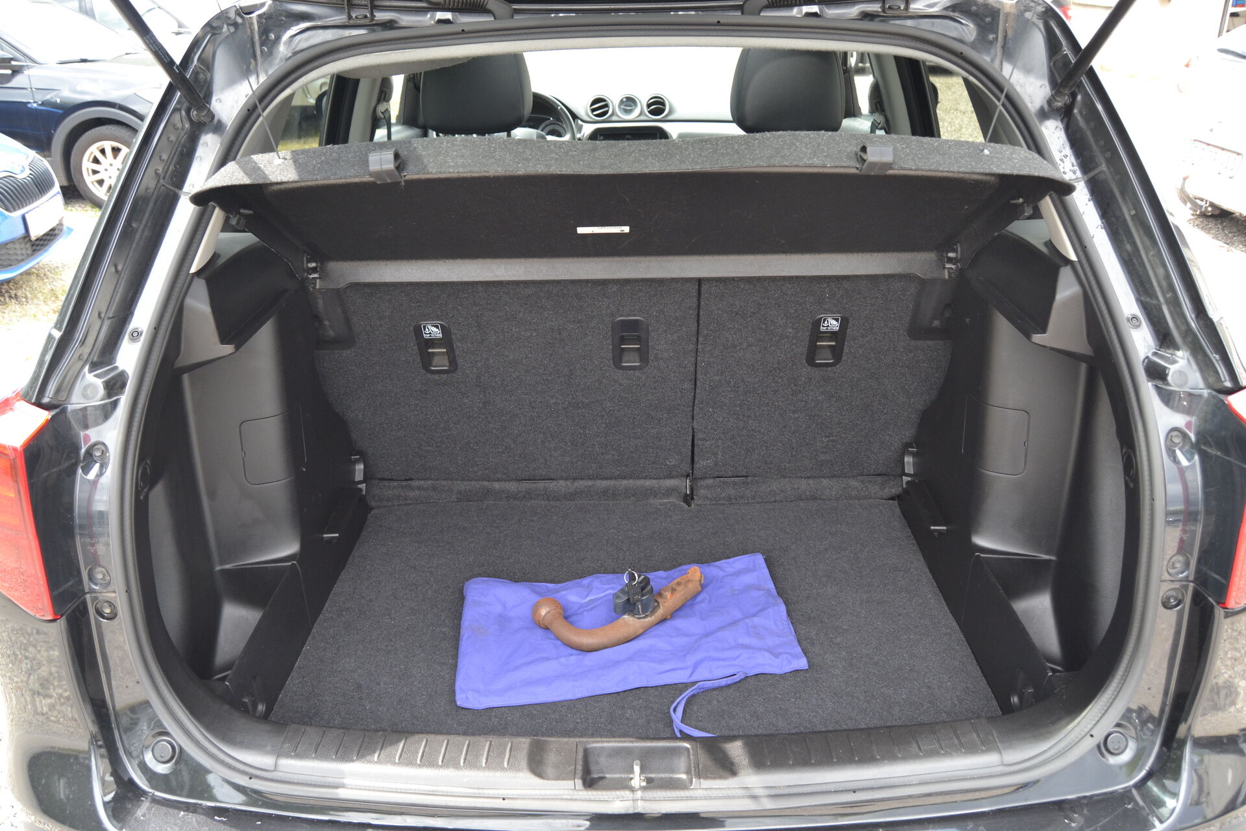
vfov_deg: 47.9
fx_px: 934
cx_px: 623
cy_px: 416
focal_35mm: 27
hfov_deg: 67.4
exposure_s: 1/125
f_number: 5.6
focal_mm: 18
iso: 400
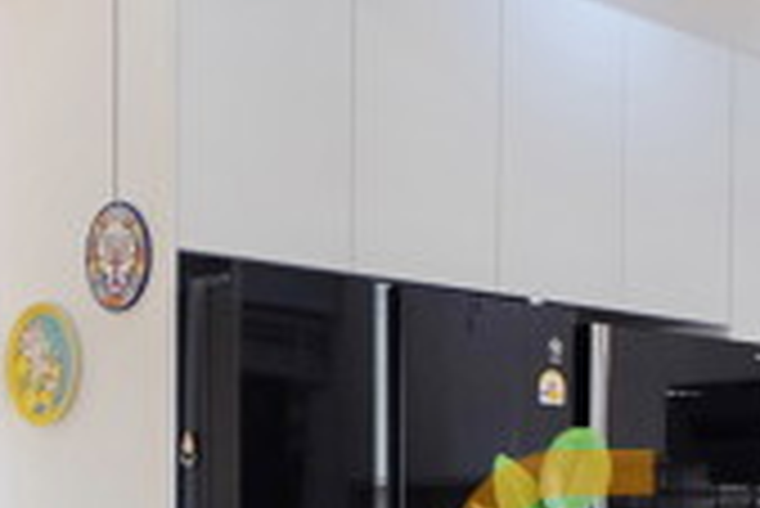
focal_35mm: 85
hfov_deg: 21.6
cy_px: 571
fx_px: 1796
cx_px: 980
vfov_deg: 15.6
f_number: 4
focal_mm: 16
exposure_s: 1/85
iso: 400
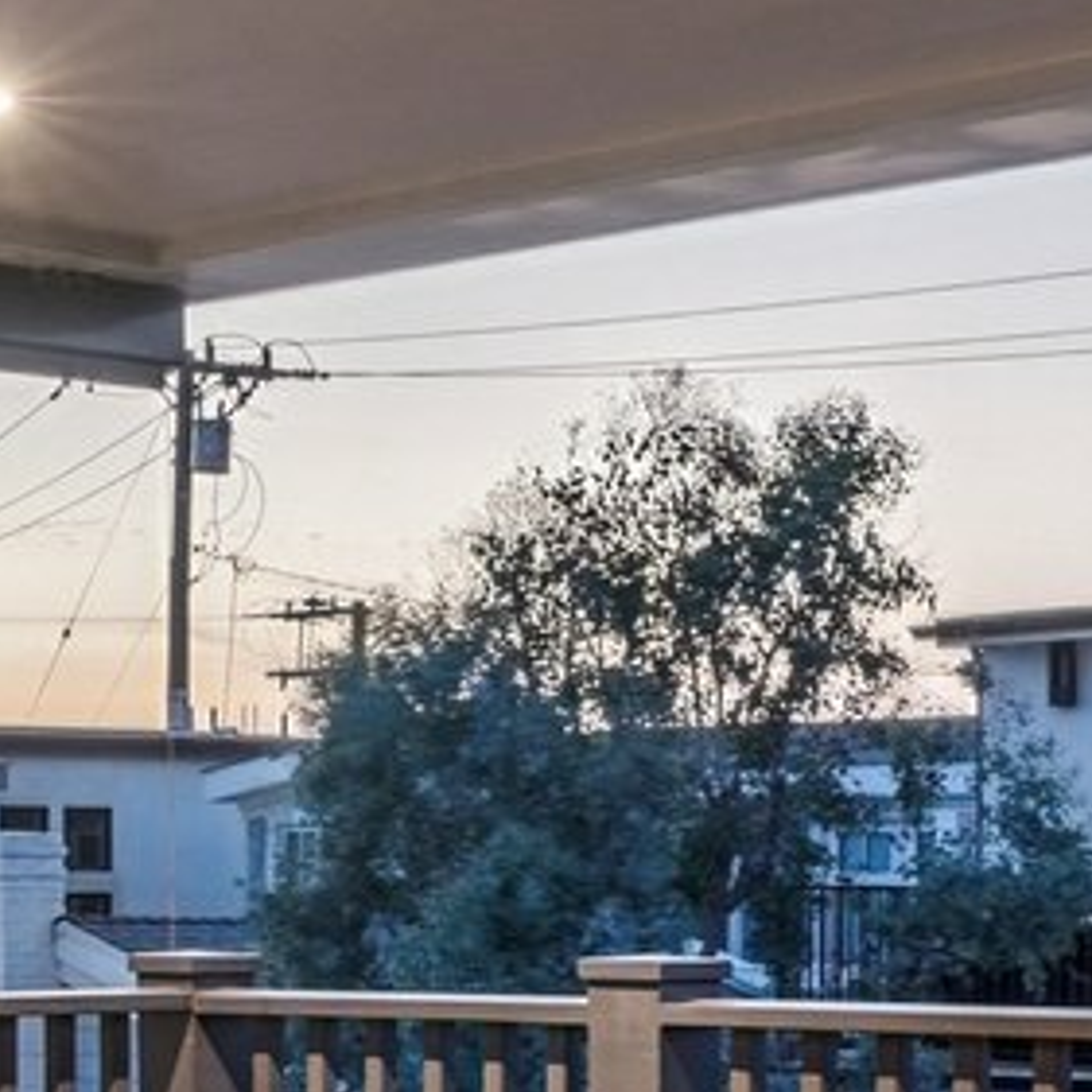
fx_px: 3533
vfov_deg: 17.3
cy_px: 1032
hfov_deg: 17.1
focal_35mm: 99
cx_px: -74
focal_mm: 16
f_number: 8
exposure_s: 1/3.33
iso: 800
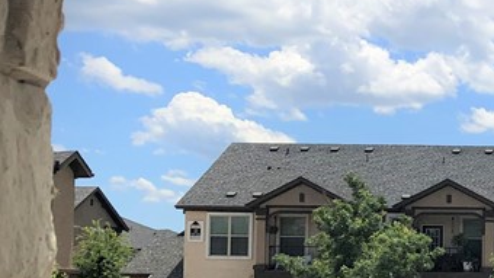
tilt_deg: +1.9
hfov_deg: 21.7
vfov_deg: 13.0
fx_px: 1205
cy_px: 261
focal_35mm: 92
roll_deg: -0.4
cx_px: 568
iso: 20
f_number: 1.8
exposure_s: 1/4000
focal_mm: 4
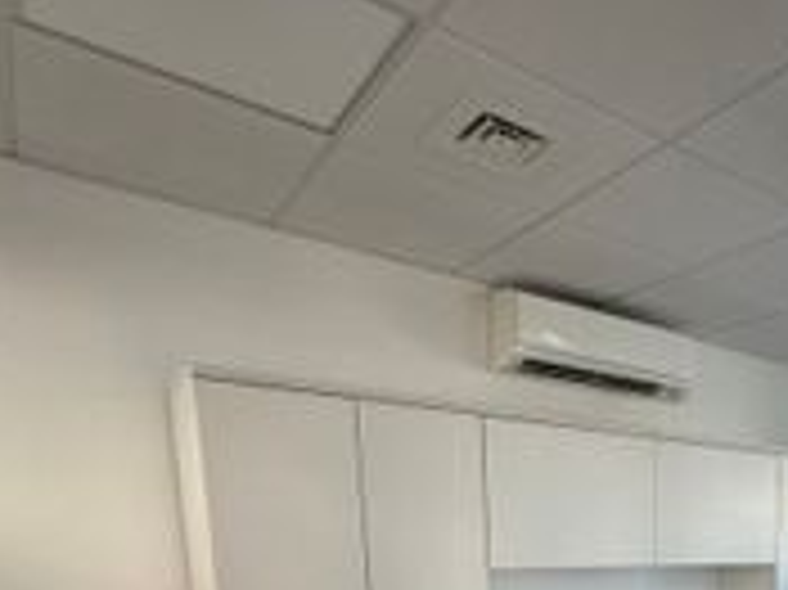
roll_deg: +0.1
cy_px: 667
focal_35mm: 32
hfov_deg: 49.3
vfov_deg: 36.5
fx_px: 728
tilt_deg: -10.4
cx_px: 738
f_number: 2.2
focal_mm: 2.22
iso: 250
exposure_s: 1/99
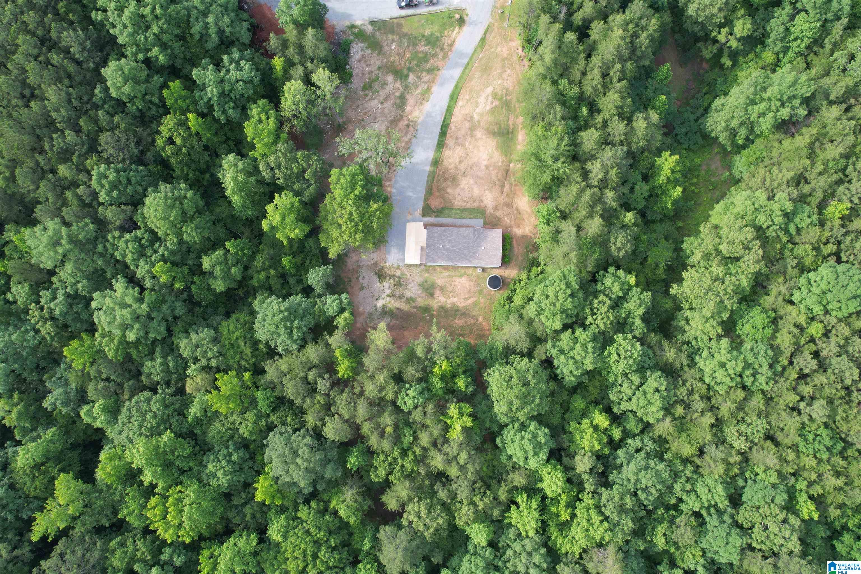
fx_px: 526
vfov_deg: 57.2
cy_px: 287
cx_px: 430
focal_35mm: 22
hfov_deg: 78.6
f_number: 2.8
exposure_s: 1/240
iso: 110
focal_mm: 8.38
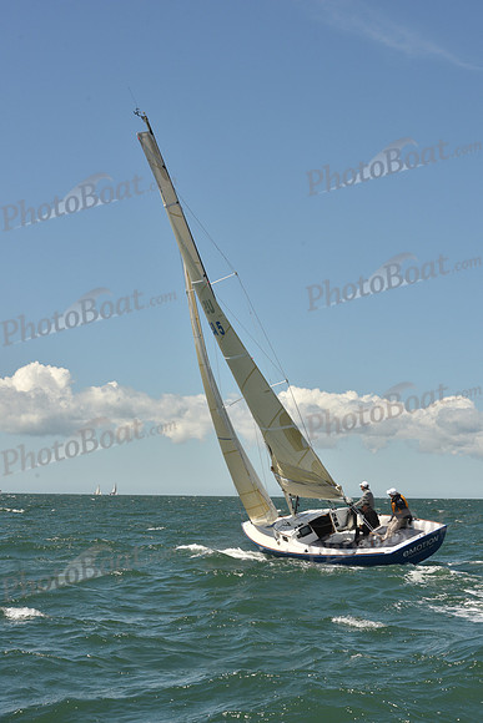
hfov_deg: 19.5
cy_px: 362
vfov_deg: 28.8
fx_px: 1408
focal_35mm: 70
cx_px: 242
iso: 320
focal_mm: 70
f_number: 13
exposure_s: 1/800
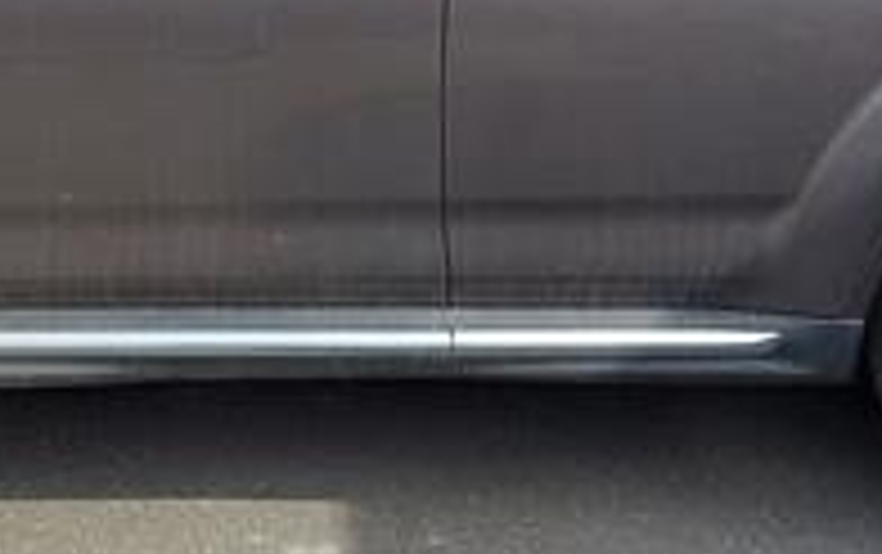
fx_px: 1997
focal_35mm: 83
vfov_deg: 15.4
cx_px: 288
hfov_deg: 24.8
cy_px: -59
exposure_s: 1/651
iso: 25
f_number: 1.8
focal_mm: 5.23
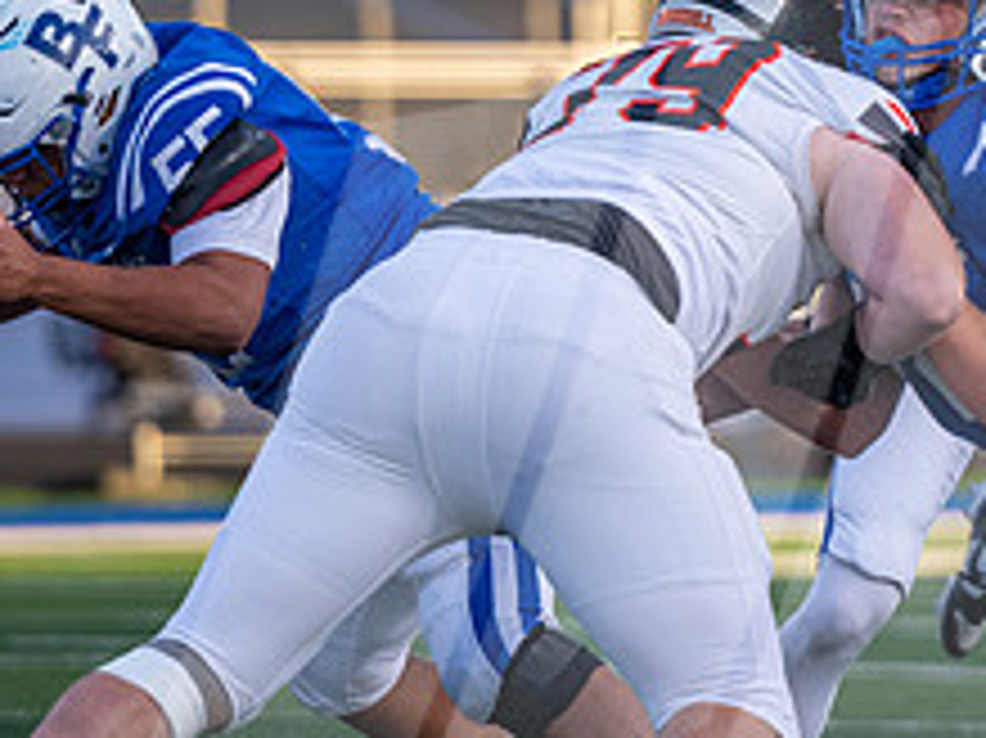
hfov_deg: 2.7
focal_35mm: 729
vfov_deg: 2.0
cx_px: 927
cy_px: 297
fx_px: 20753
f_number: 2.8
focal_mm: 195
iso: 500
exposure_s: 1/1600
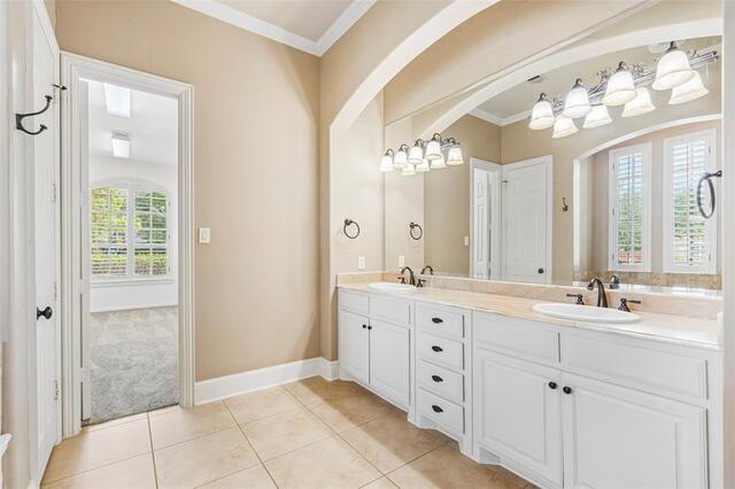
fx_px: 326
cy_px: 244
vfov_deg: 73.7
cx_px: 368
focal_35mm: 16
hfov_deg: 96.8
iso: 400
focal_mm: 16
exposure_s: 1/20
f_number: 8
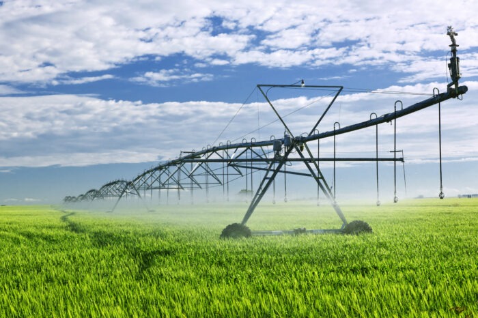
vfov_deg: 21.9
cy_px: 159
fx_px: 823
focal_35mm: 62
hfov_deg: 32.4
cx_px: 239
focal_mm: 62
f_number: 13
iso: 200
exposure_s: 1/125
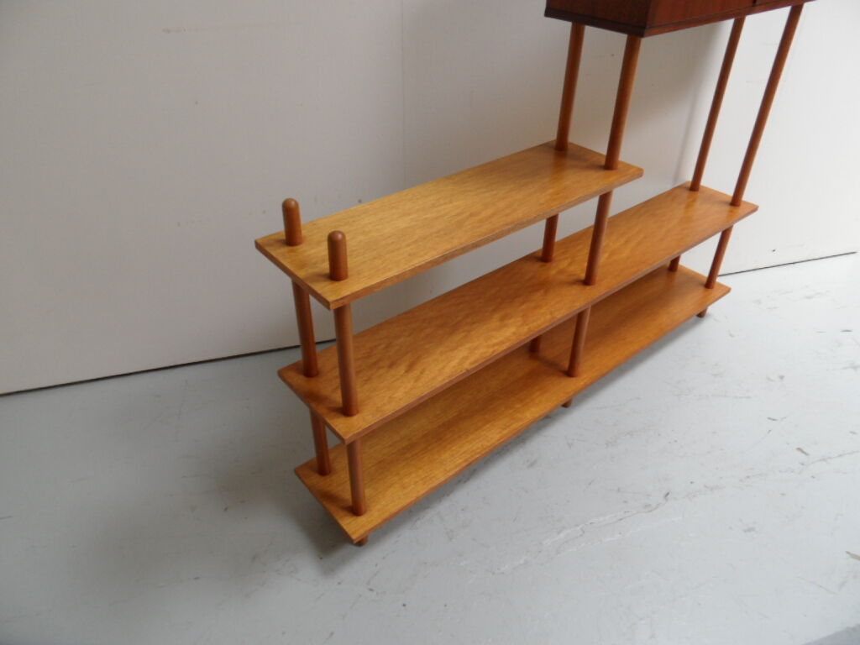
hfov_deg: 71.6
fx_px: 596
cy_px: 322
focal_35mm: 24
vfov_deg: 56.8
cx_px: 430
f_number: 3.2
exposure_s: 1/30
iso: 100
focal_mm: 3.9
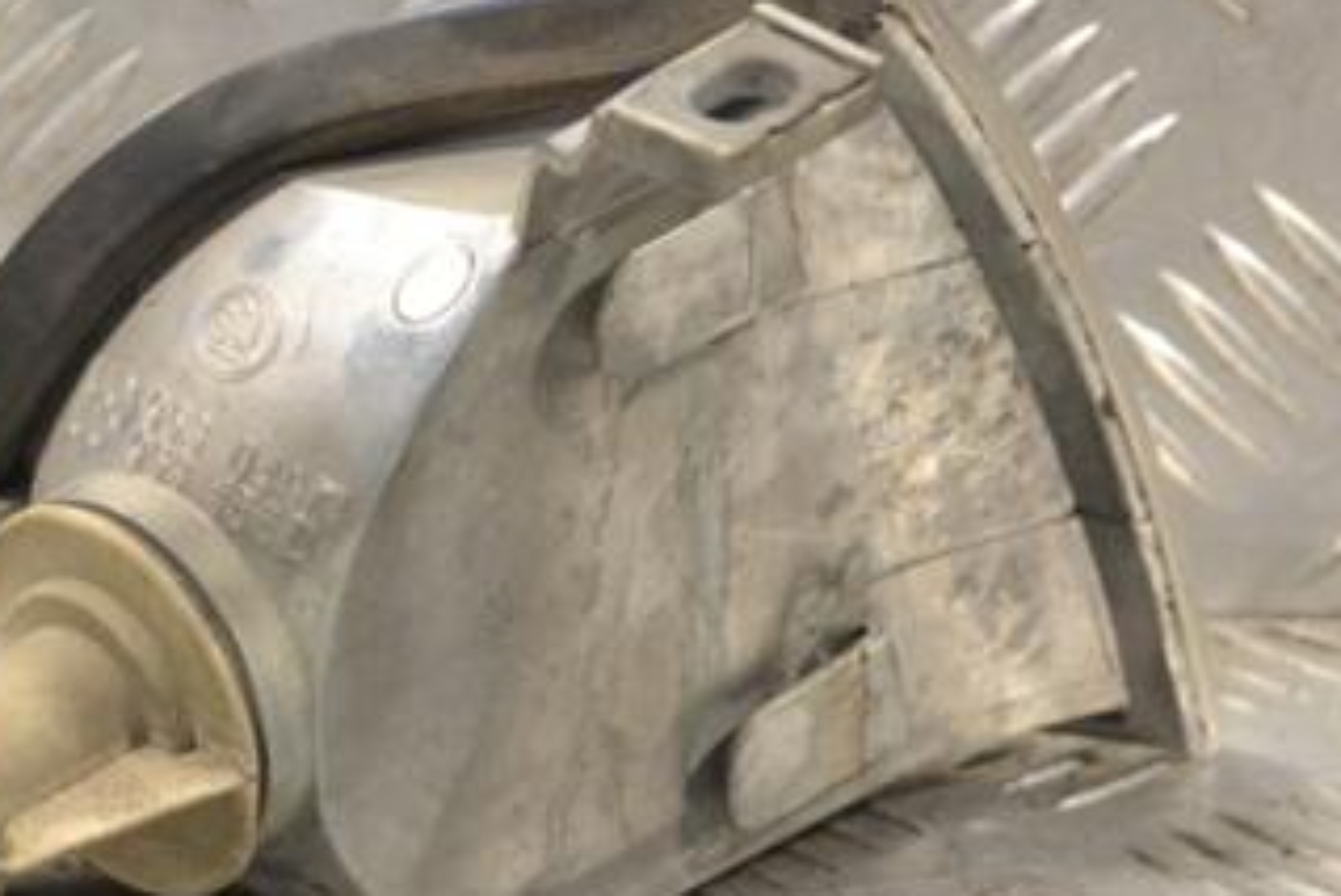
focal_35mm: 155
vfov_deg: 8.9
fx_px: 5774
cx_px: 395
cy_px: 412
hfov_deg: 13.2
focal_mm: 55
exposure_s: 1/250
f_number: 8
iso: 3200
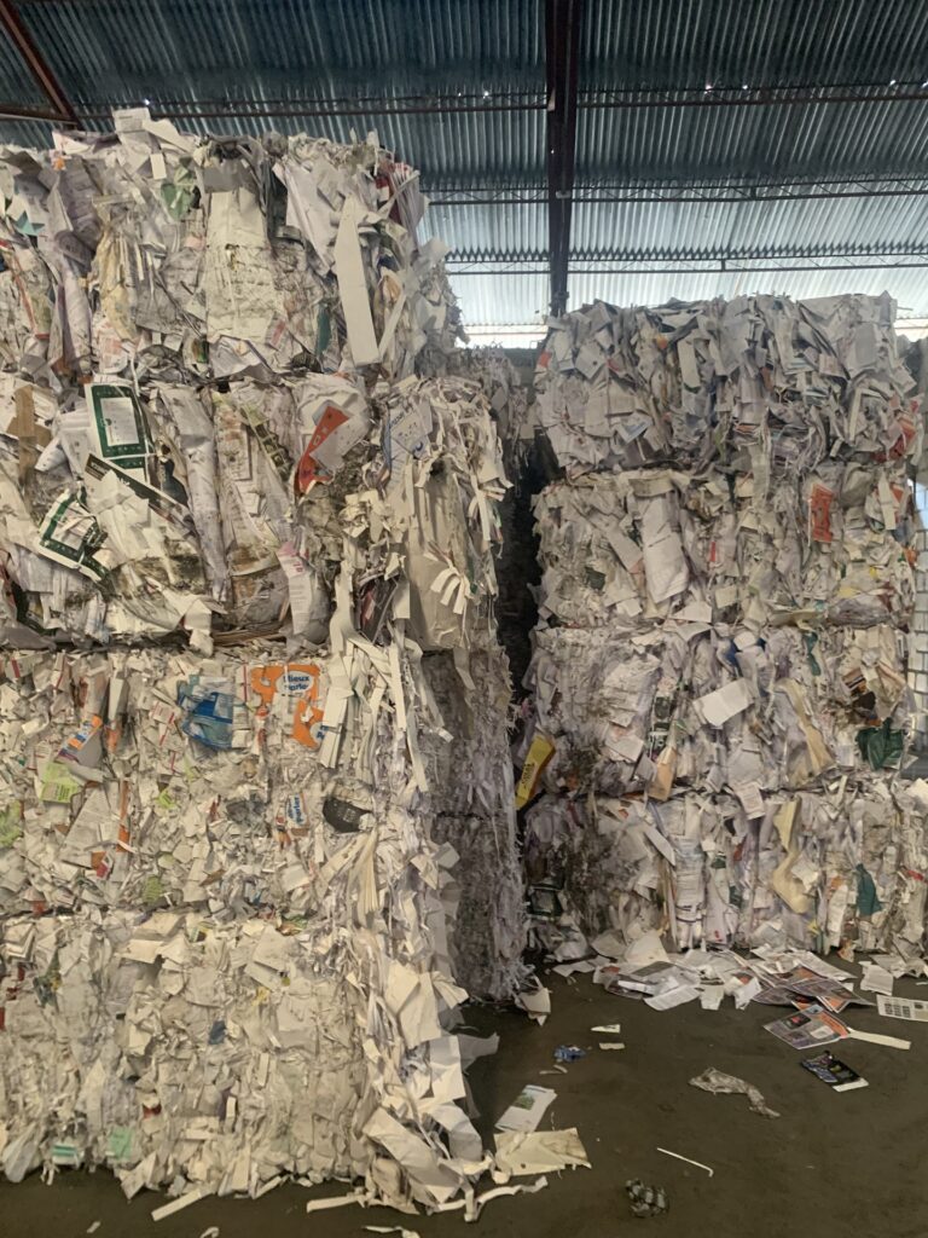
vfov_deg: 67.3
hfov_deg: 53.1
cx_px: 464
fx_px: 929
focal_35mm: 26
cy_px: 619
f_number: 1.8
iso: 400
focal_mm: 4.25
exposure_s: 1/41
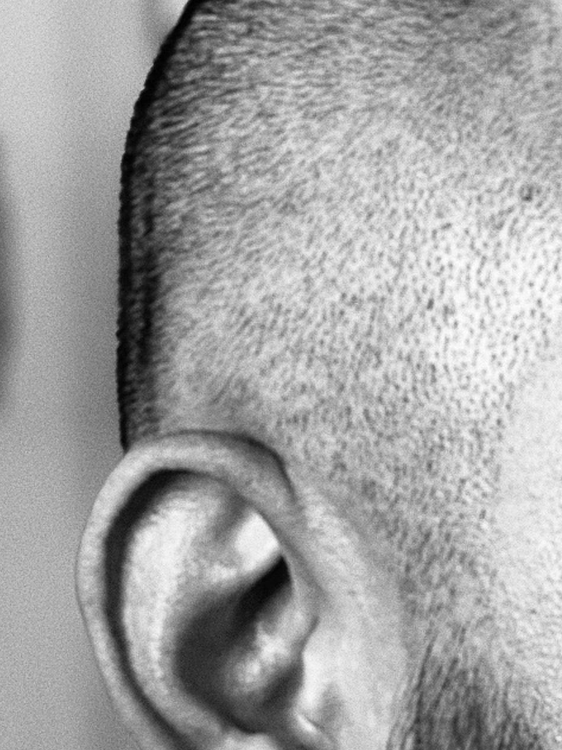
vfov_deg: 11.8
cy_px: 724
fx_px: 3594
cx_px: 783
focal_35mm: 166
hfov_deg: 8.8
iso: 400
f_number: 2.4
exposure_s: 1/60
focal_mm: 6
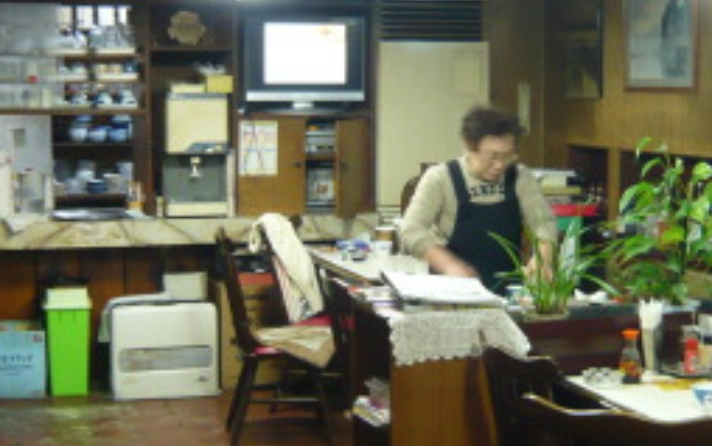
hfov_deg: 29.3
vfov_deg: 18.6
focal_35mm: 70
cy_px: 250
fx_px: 1359
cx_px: 406
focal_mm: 4.6
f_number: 2.8
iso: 200
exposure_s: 1/8
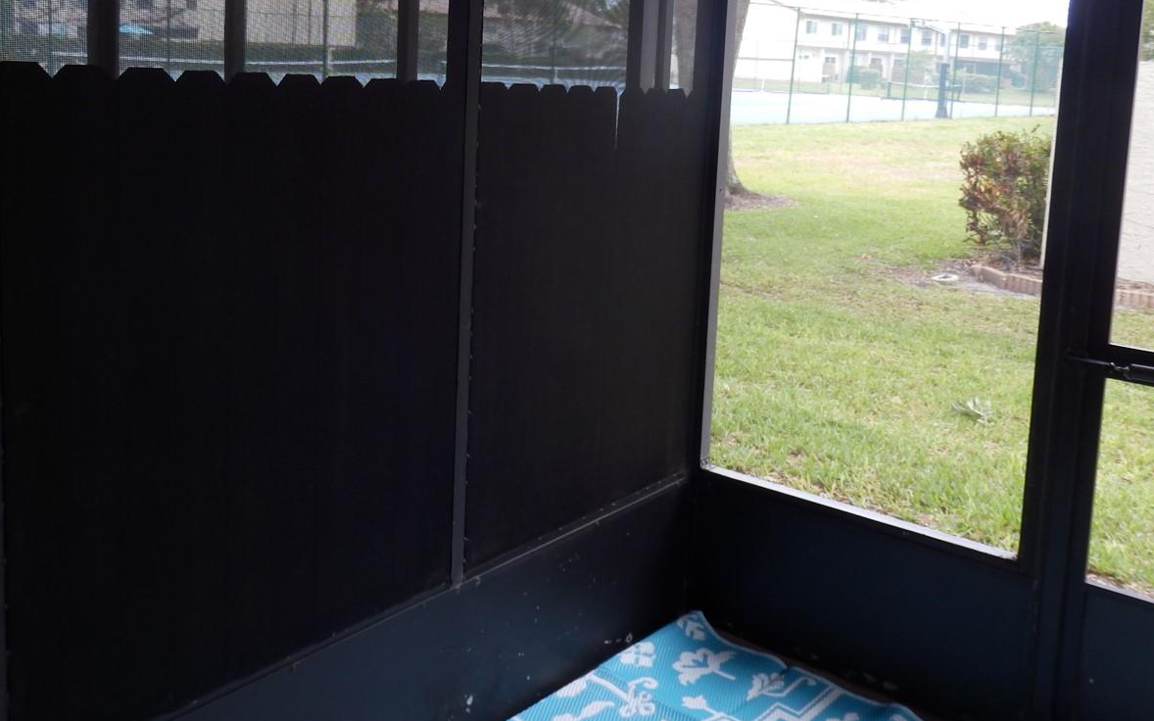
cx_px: 555
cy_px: 182
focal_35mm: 36
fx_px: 1132
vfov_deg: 34.6
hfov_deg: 54.0
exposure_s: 1/60
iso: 80
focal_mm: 4.5
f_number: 3
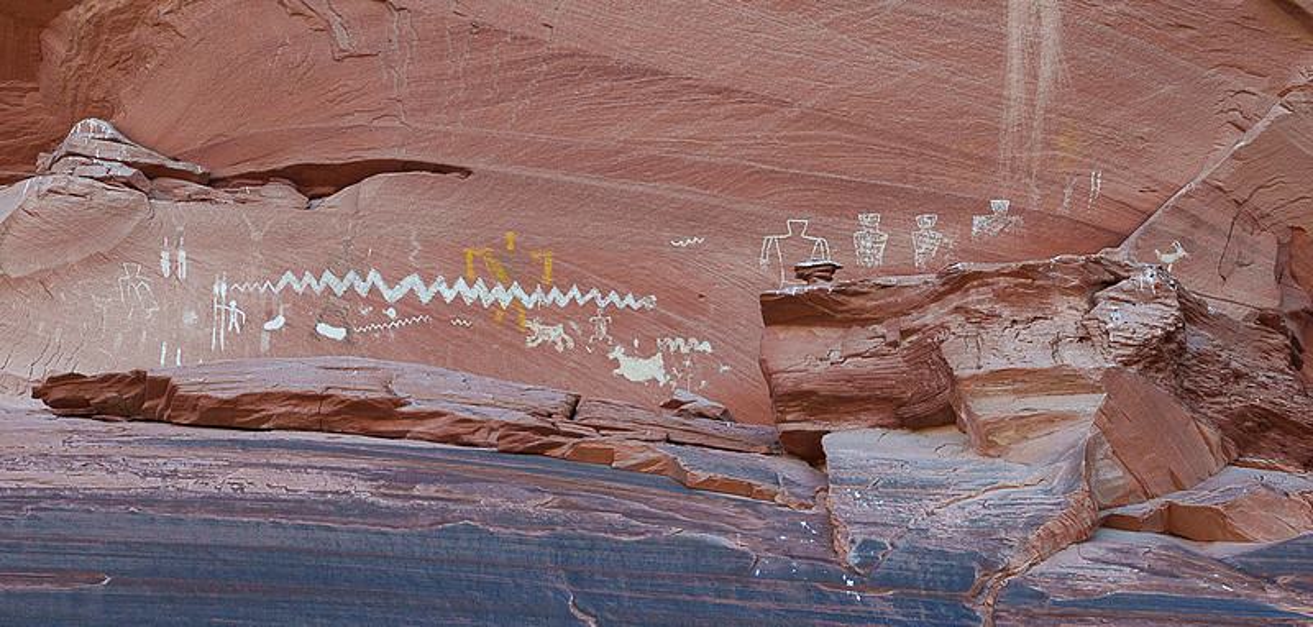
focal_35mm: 253
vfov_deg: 4.2
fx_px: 8509
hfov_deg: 8.8
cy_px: 355
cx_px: 570
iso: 1600
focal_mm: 142
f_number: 8
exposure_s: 1/200
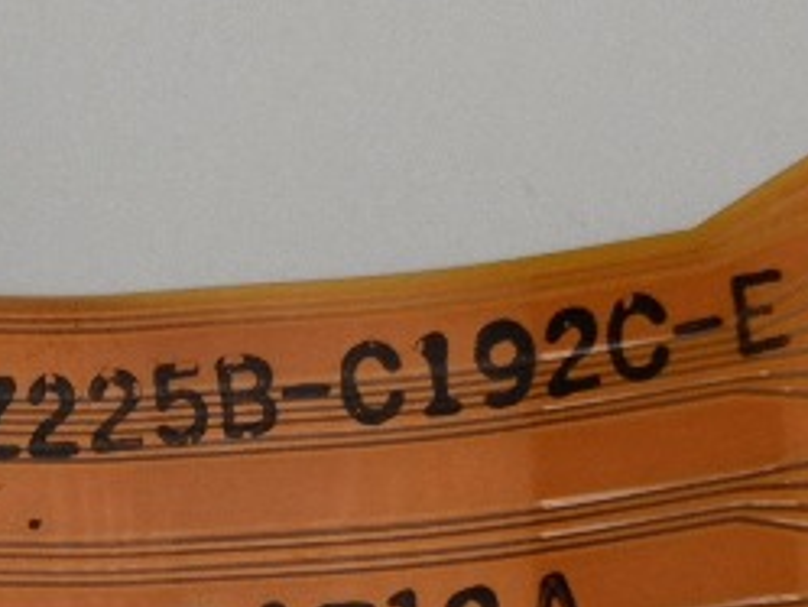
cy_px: 480
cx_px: -6
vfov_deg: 6.8
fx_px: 5068
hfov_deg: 9.1
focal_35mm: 217
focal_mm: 3.95
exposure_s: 1/1013
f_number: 1.8
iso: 50
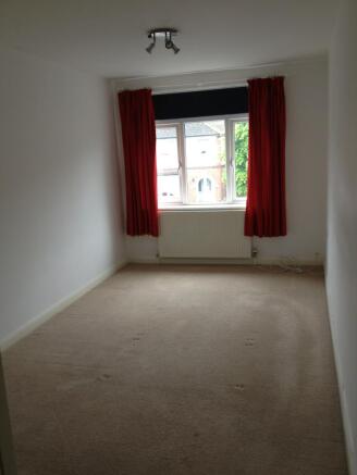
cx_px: 178
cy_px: 238
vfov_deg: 52.6
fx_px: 481
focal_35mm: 35
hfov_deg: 40.7
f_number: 2.4
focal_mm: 4.28
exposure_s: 1/20
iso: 50
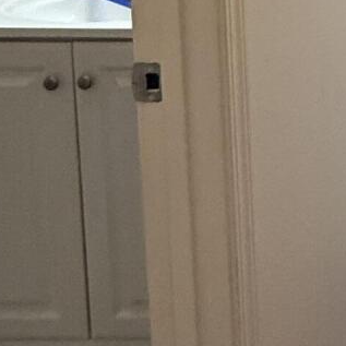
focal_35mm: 78
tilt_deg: -5.8
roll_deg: -0.5
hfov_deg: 17.2
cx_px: 664
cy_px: -108
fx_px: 882
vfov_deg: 20.3
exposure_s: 1/120
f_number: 2.2
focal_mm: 2.22
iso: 320
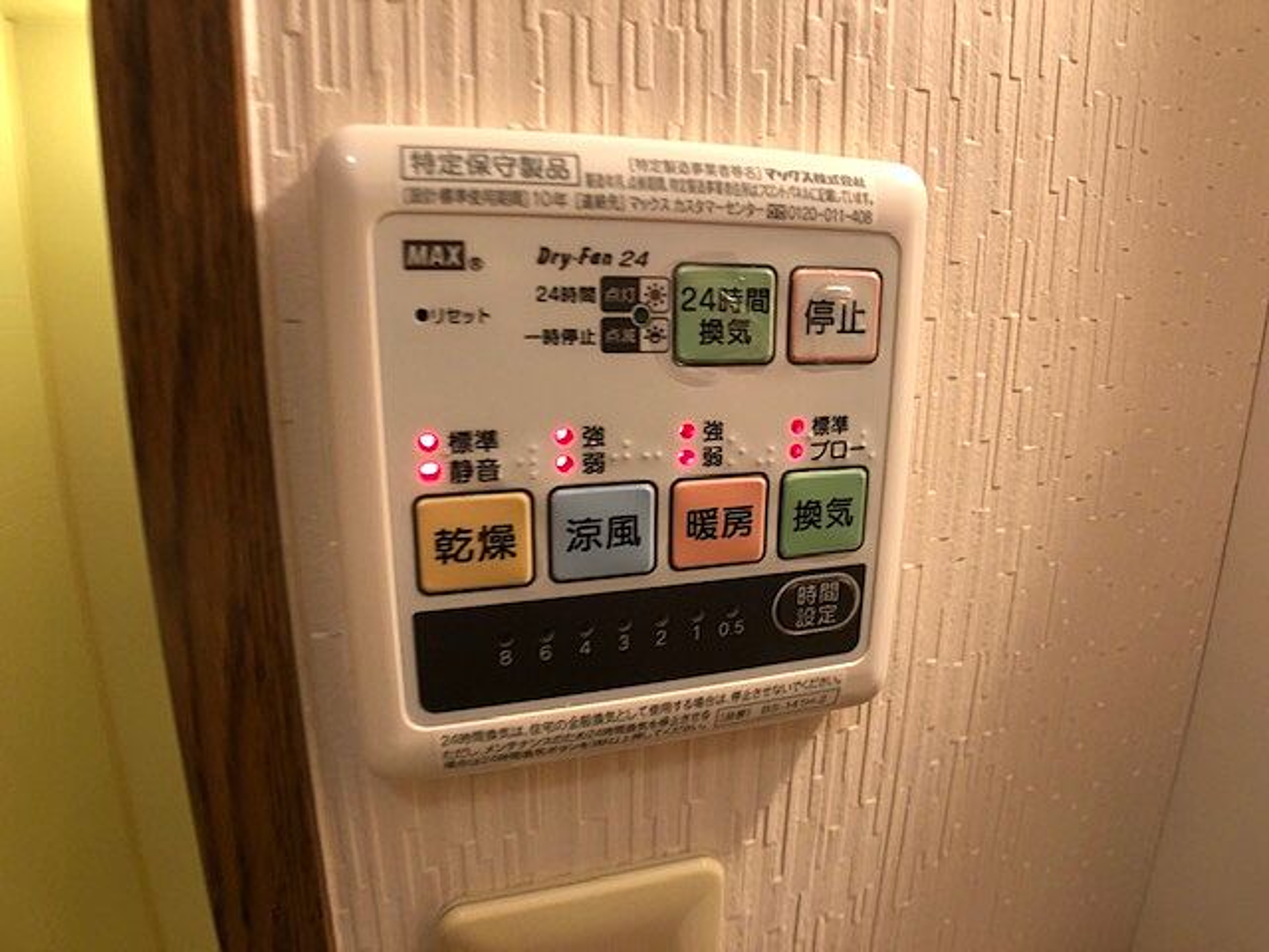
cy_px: 476
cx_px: 634
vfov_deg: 49.7
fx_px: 1026
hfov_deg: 63.4
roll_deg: -0.5
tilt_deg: -14.4
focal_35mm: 28
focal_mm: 4
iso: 40
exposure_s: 1/20
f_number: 1.8
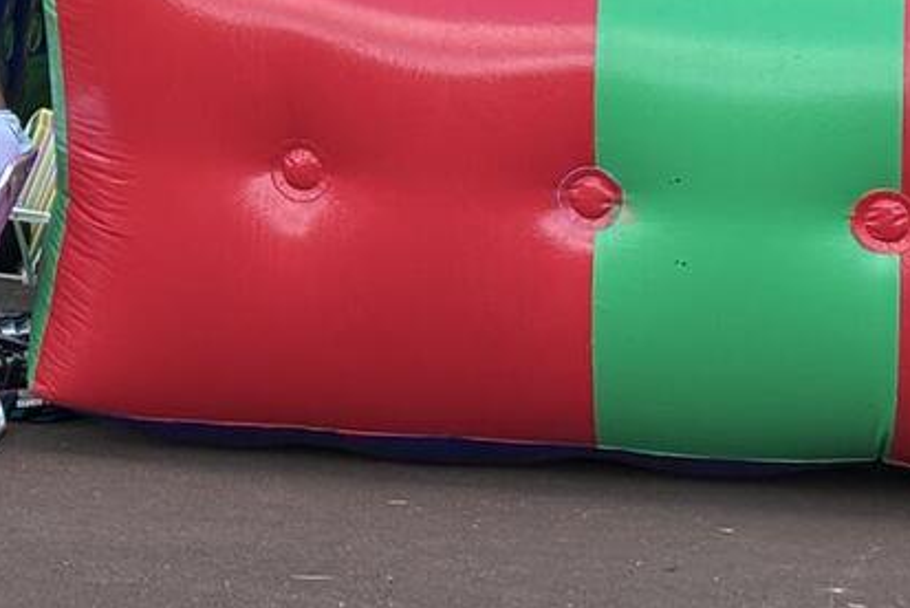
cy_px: -370
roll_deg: +0.4
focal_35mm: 157
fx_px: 3971
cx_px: -101
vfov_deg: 8.5
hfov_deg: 12.8
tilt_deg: +1.6
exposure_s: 1/234
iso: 32
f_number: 1.6
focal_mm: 5.96
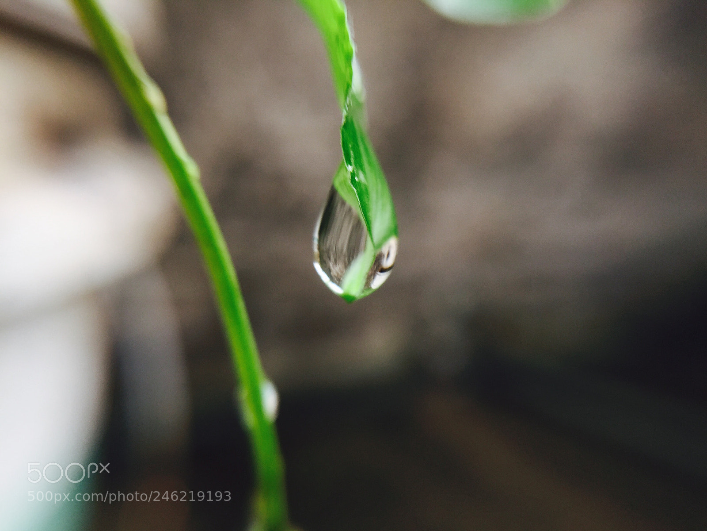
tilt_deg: -12.4
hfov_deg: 61.7
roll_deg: -7.6
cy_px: 266
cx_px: 354
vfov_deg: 48.2
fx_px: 592
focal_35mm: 29
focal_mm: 4.15
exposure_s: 1/50
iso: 32
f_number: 2.2
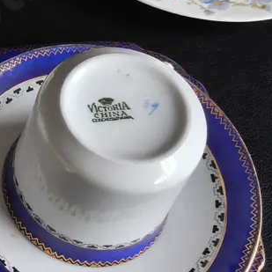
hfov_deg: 19.8
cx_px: -99
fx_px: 702
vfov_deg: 21.8
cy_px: 76
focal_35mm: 79
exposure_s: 1/100
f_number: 2
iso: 80
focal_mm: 2.87
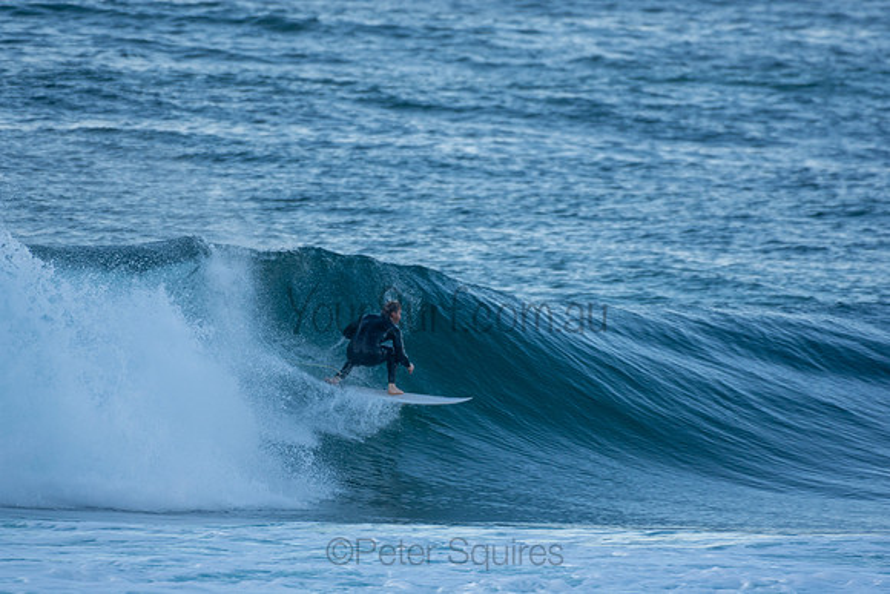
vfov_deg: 1.8
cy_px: 297
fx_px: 18545
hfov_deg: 2.7
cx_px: 445
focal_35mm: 750
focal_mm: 500
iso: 280
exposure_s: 1/400
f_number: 5.6
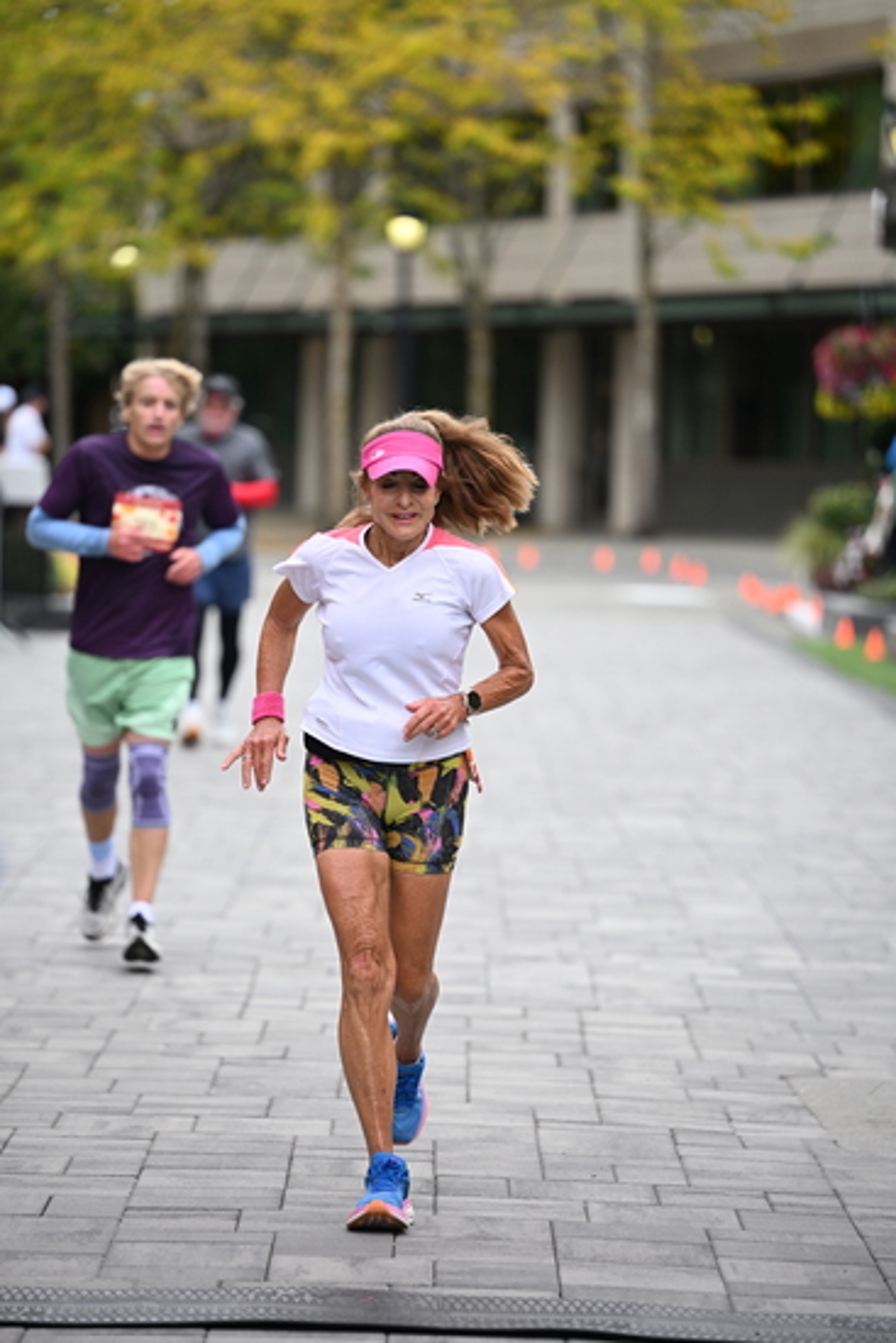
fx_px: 5410
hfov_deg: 9.5
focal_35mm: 145
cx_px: 448
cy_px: 672
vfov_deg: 14.1
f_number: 2.8
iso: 640
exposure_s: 1/2500
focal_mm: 145
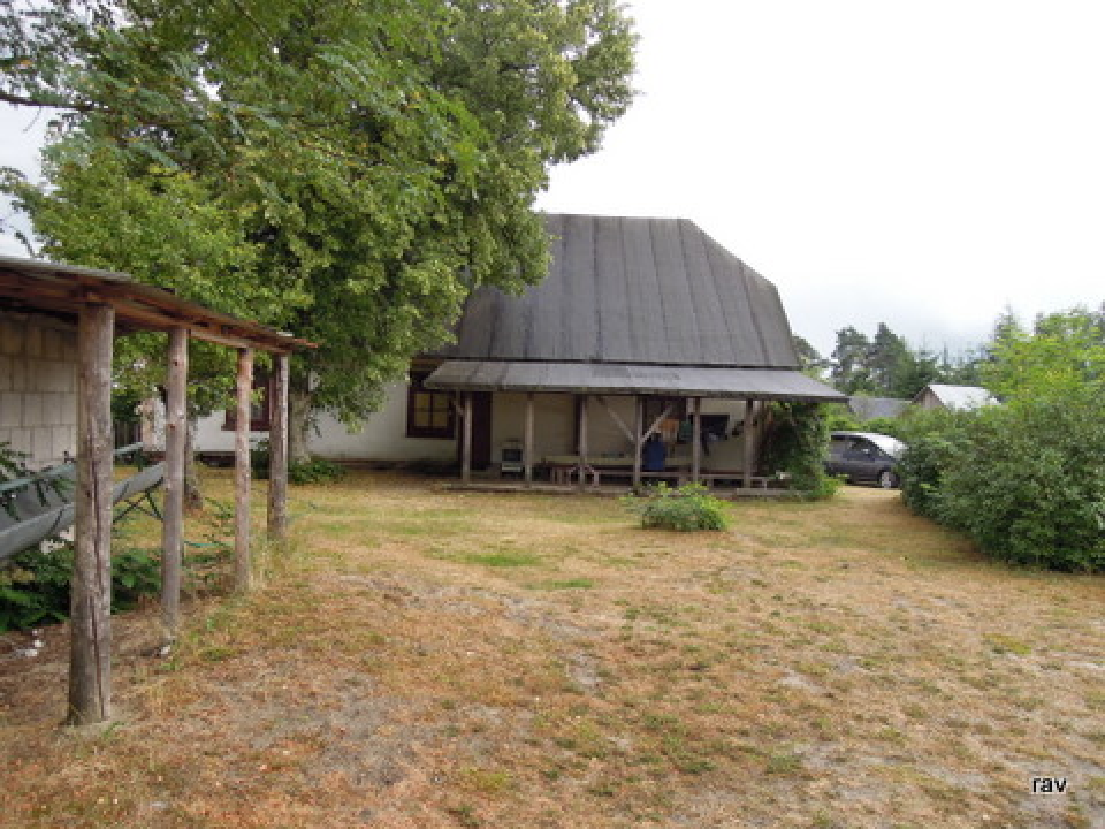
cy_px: 414
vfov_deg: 56.8
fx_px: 766
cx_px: 552
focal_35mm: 24
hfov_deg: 71.6
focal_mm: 4.3
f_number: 2.8
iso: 160
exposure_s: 1/400
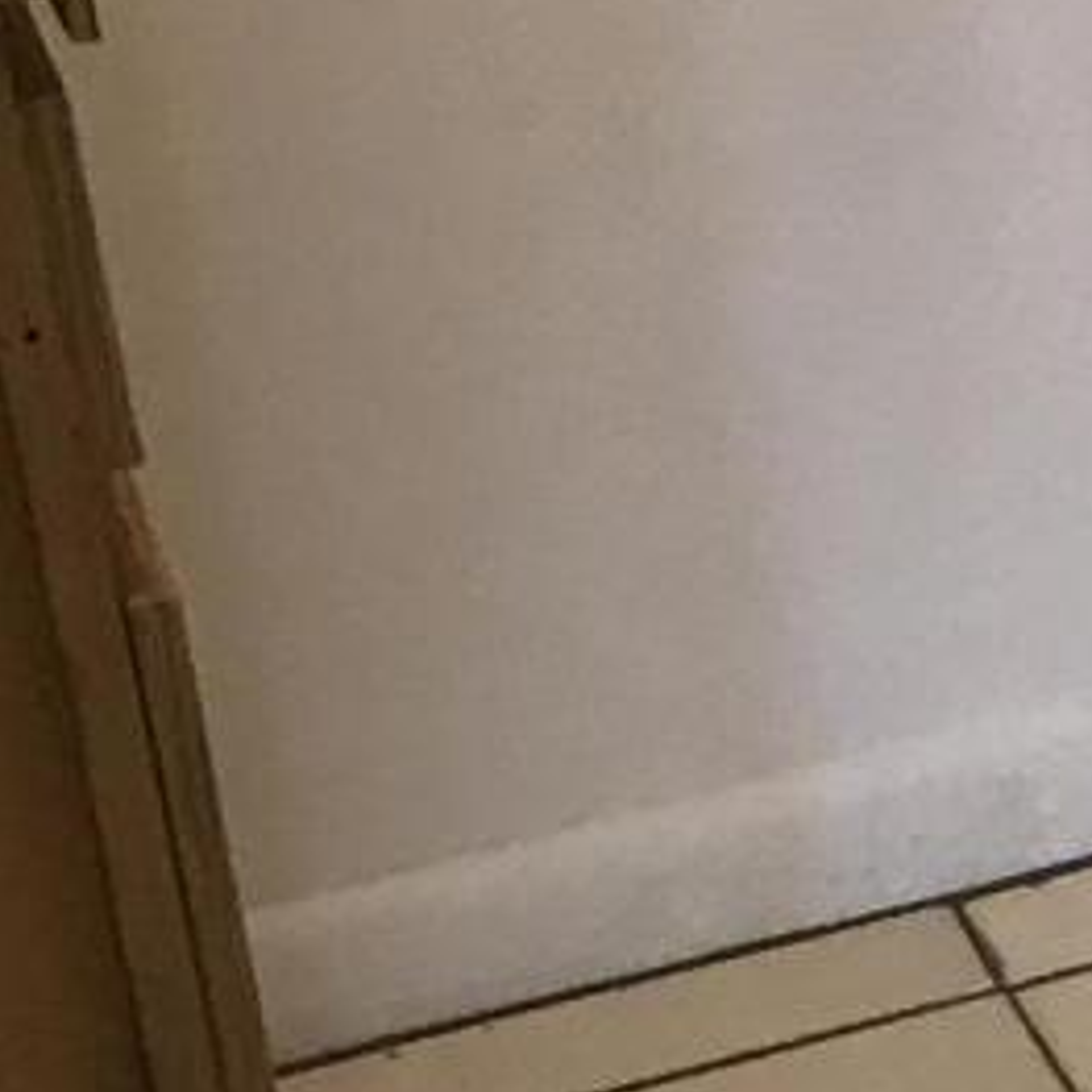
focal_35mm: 188
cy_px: 71
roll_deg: +2.8
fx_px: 6710
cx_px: 2446
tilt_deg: -23.6
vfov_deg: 9.3
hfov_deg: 8.6
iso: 40
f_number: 1.8
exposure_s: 1/17
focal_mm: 3.99
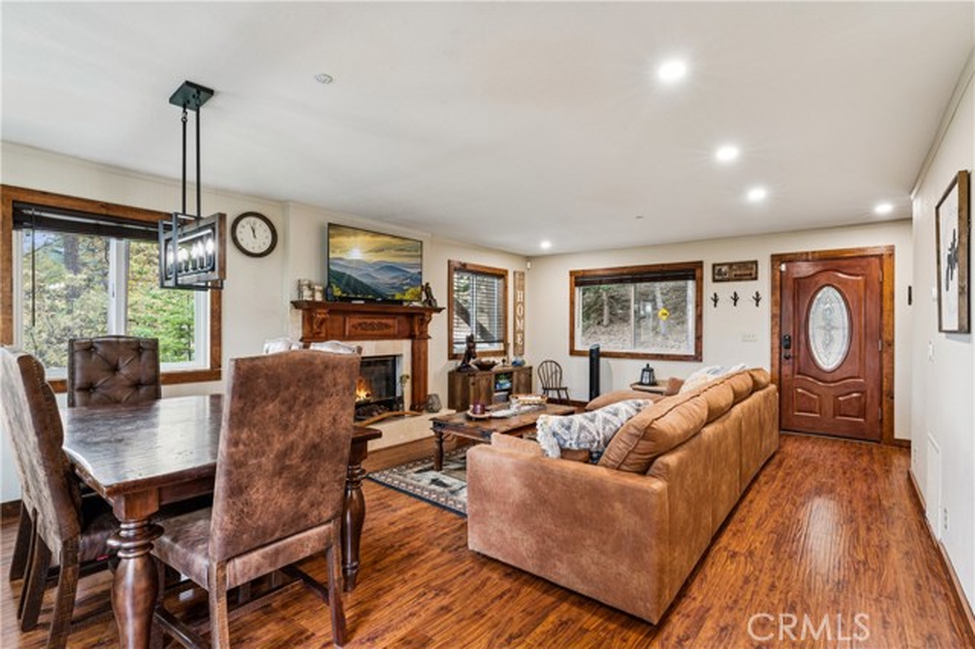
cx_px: 488
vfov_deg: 71.0
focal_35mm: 17
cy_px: 324
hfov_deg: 94.0
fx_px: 455
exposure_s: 2
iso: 100
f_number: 13
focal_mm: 16.8
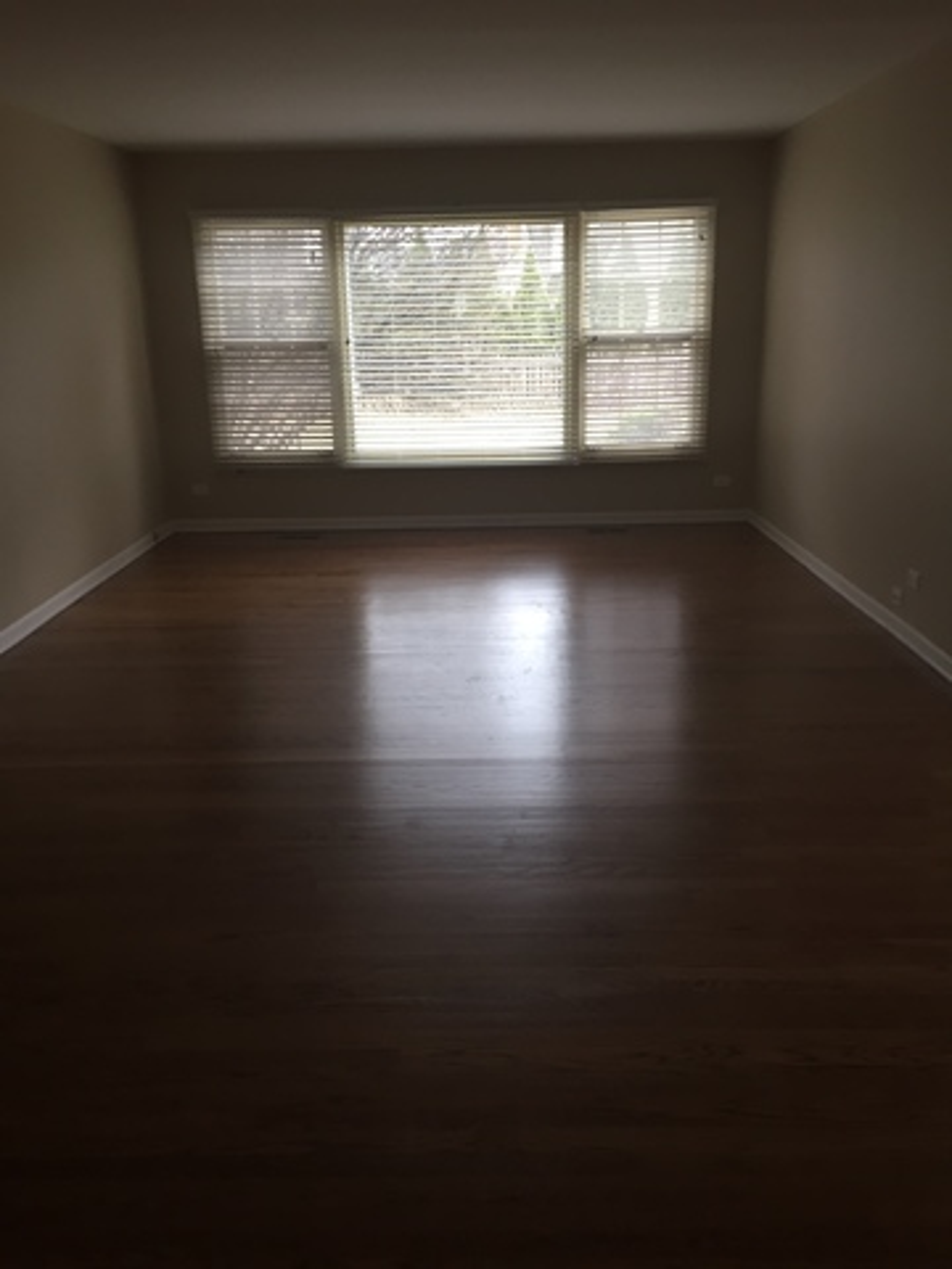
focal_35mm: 29
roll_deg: +1.5
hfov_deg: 48.2
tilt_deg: -16.3
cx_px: 476
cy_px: 634
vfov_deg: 61.7
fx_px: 1063
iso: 80
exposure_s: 1/30
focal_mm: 4.15
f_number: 2.2
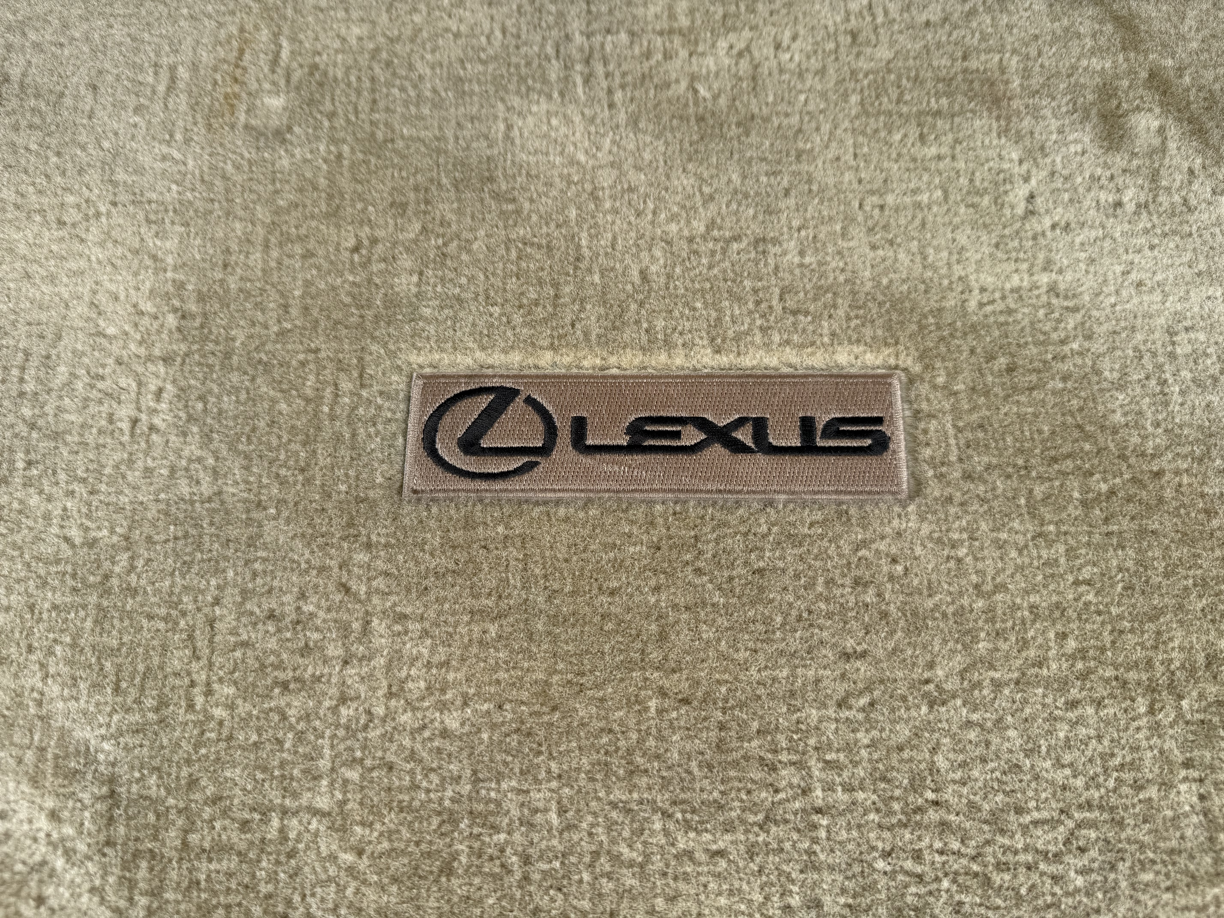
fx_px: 849
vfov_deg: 56.8
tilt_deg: -72.5
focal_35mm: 24
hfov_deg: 71.6
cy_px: 459
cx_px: 612
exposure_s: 1/1192
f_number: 1.78
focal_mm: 6.76
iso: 80
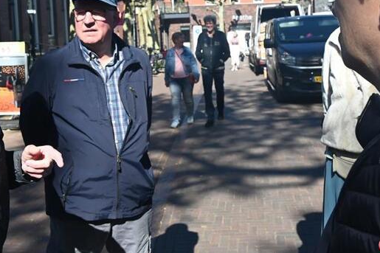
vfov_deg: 25.8
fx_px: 549
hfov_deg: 38.2
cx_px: 190
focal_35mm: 52
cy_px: 76
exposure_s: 1/320
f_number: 6.3
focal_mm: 18
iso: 100
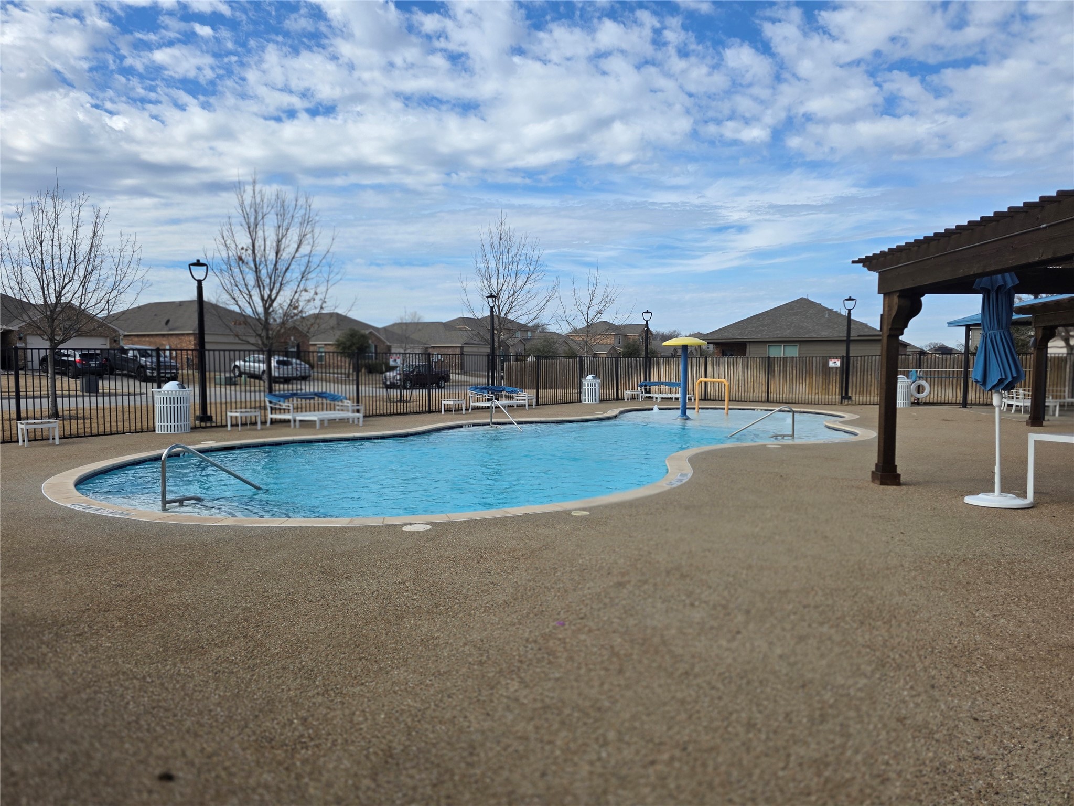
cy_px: 403
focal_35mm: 23
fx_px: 714
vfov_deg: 58.9
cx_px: 537
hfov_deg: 73.9
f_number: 1.7
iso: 80
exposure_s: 1/7333
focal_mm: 6.3
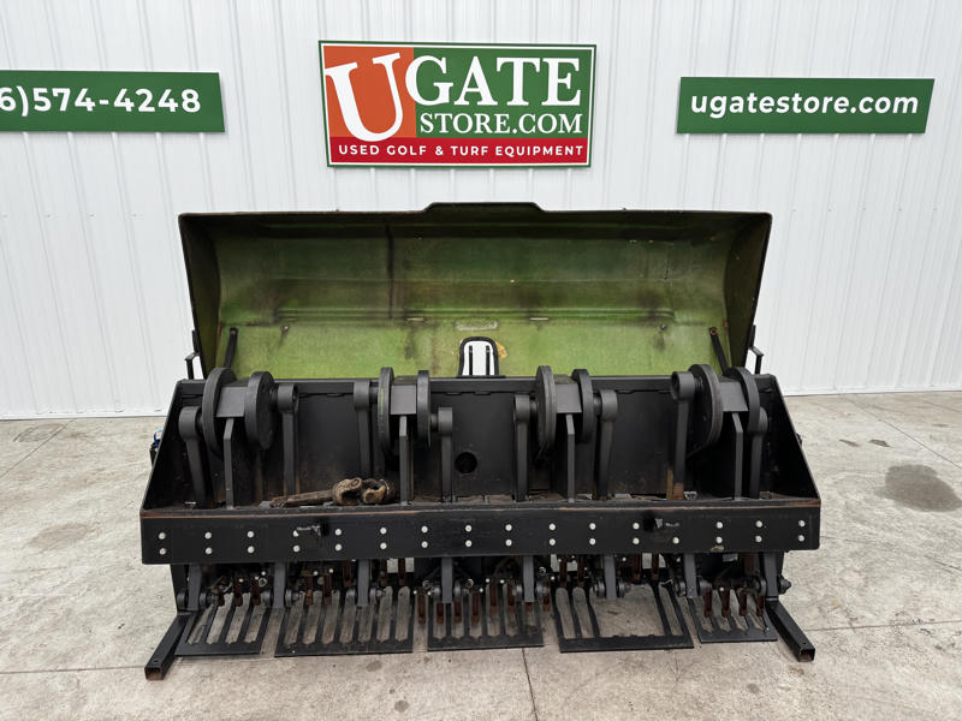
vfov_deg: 56.8
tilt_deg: -17.6
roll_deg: -0.3
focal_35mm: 24
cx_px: 481
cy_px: 360
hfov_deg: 71.6
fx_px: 667
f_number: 1.78
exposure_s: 1/120
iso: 100
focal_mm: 6.76
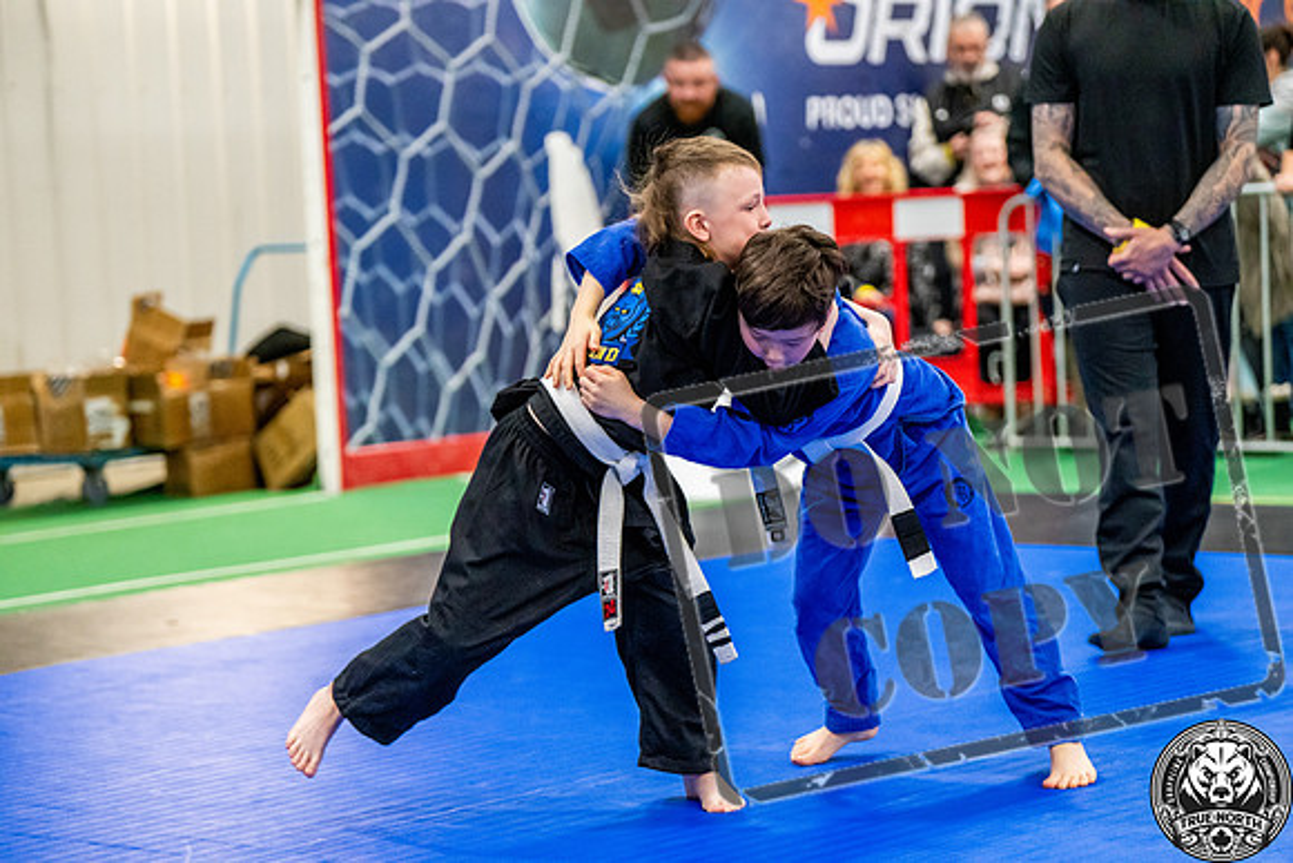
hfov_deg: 20.6
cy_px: 432
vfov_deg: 13.8
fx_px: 3556
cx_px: 646
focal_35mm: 99
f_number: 2.8
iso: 6400
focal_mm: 99
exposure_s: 1/500
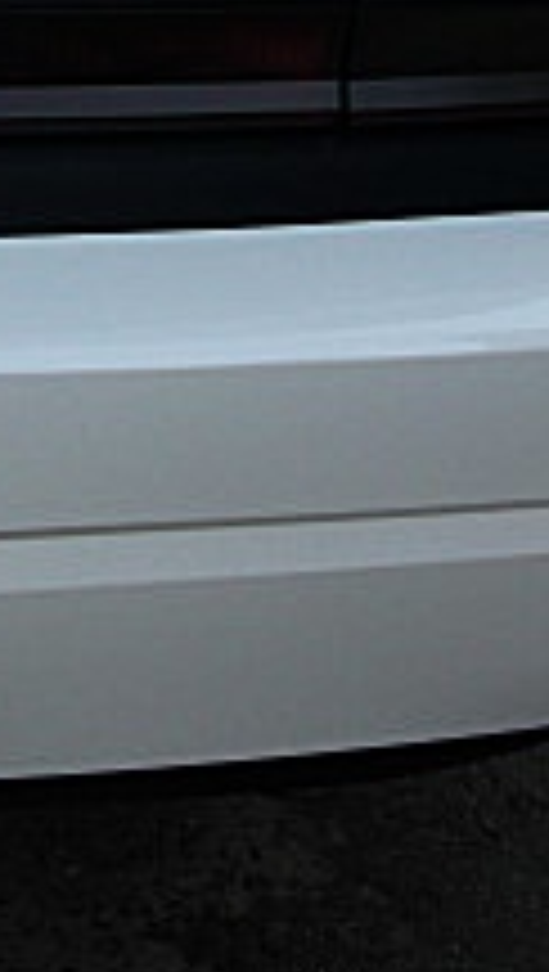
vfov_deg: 18.0
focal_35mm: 116
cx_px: -423
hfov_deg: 9.9
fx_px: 2993
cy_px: -9
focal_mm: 6.3
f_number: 2.8
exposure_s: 1/200
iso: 50
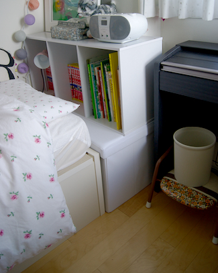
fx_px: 363
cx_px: 111
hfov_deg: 33.4
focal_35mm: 45
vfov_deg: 41.0
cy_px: 110
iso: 125
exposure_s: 1/50
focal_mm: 26
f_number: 4.5
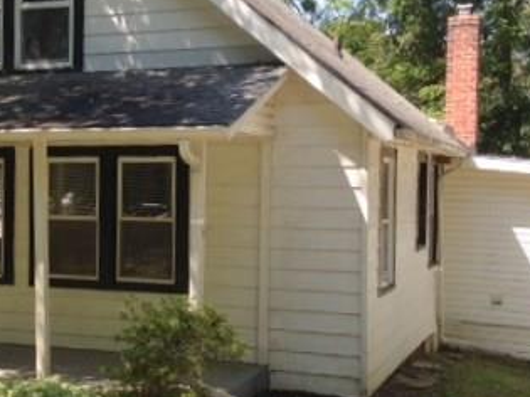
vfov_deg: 21.9
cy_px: 204
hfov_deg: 28.3
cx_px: 96
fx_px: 1025
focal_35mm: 67
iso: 50
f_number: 2.4
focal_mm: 4.12
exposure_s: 1/371
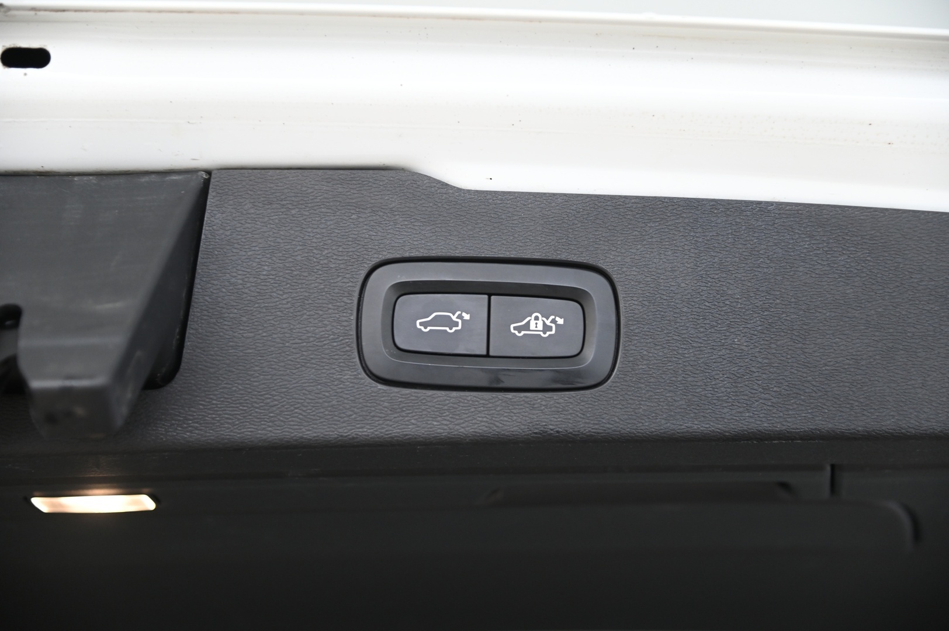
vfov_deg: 20.6
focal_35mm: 66
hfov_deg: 30.5
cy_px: 316
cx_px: 474
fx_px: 1738
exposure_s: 1/60
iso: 2000
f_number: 4
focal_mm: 66
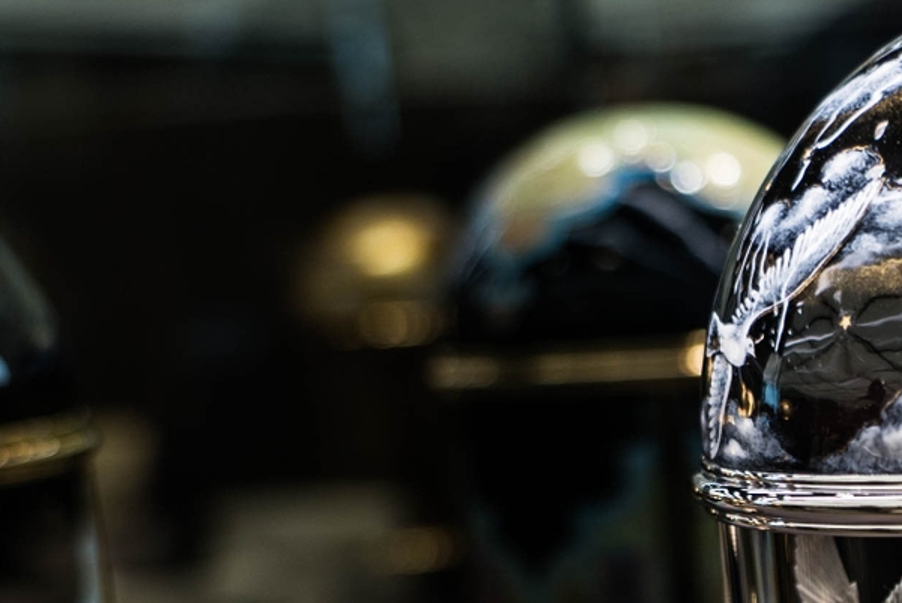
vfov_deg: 12.1
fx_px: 2734
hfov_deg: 17.8
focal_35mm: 109
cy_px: 834
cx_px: 1099
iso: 160
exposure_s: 1/100
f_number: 4
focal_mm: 32
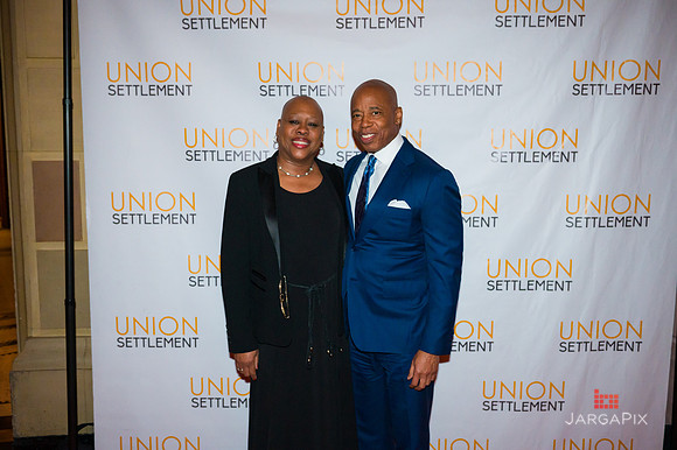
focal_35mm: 36
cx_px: 338
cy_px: 225
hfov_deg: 53.2
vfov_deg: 36.8
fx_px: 677
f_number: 4
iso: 3200
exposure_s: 1/200
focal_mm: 36
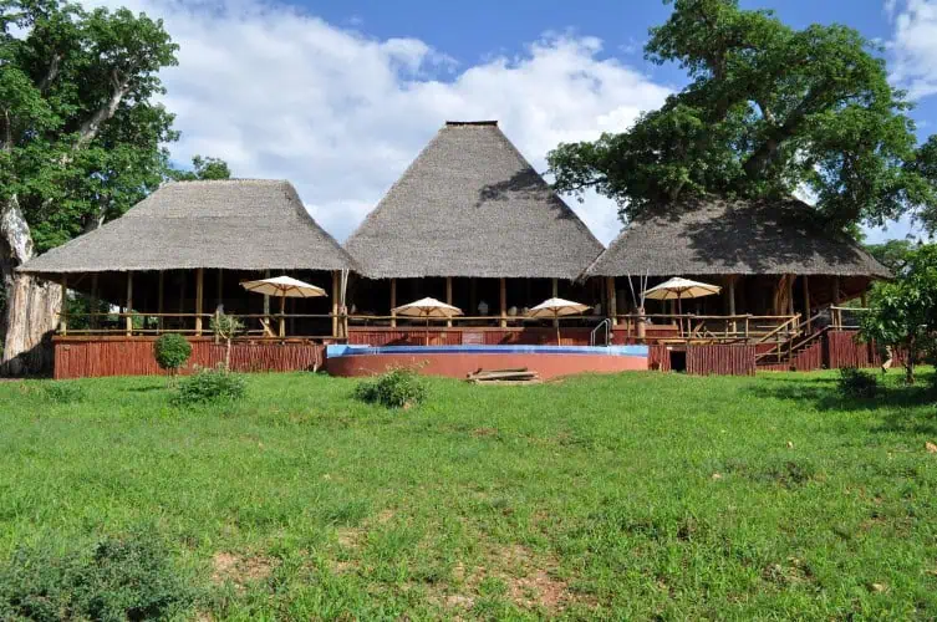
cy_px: 311
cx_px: 468
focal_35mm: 27
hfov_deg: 67.4
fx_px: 702
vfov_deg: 47.8
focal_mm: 18
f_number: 9
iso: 200
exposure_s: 1/320
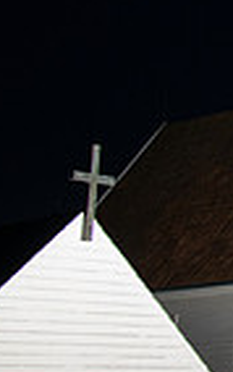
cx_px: 512
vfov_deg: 16.6
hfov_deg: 9.6
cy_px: 116
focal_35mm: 125
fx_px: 1267
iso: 800
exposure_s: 1/3
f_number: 4
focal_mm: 24
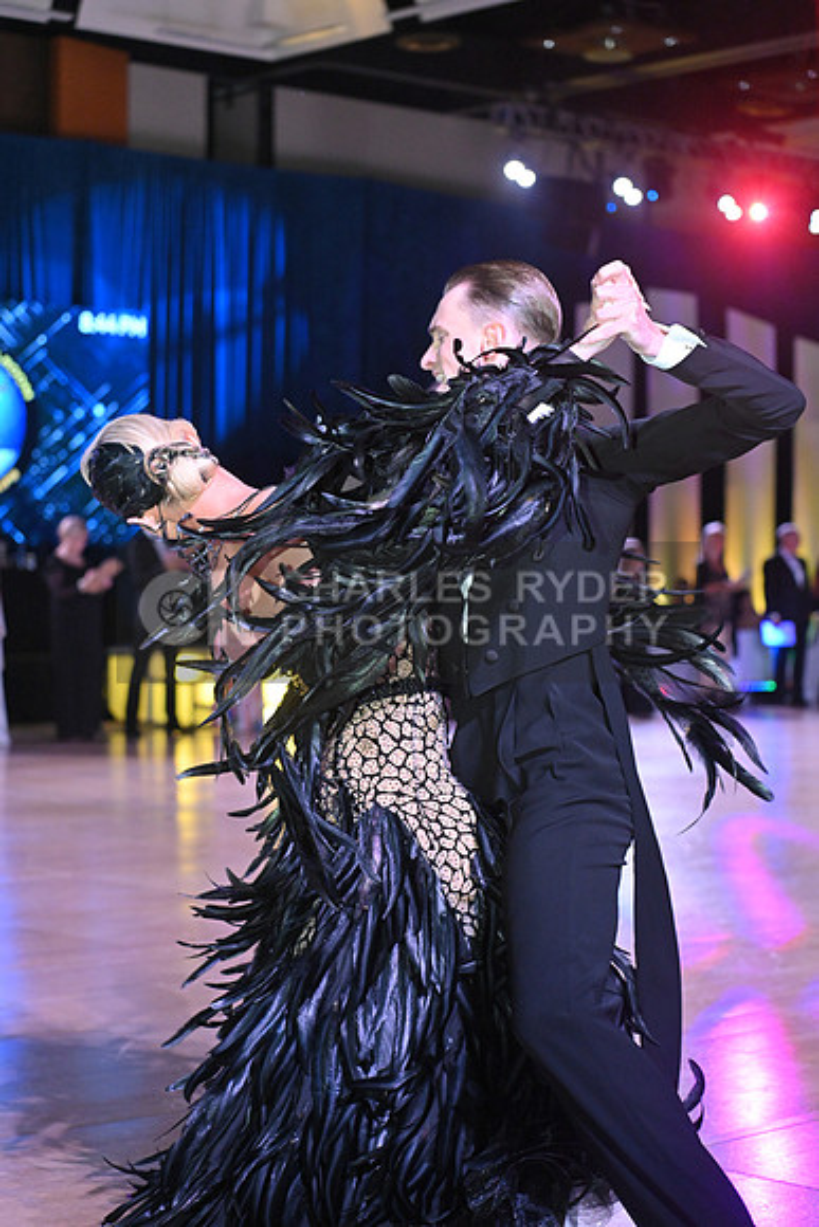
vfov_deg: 28.8
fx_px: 2387
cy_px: 614
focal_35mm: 70
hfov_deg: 19.5
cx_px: 410
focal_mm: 70
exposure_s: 1/400
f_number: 4
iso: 3200
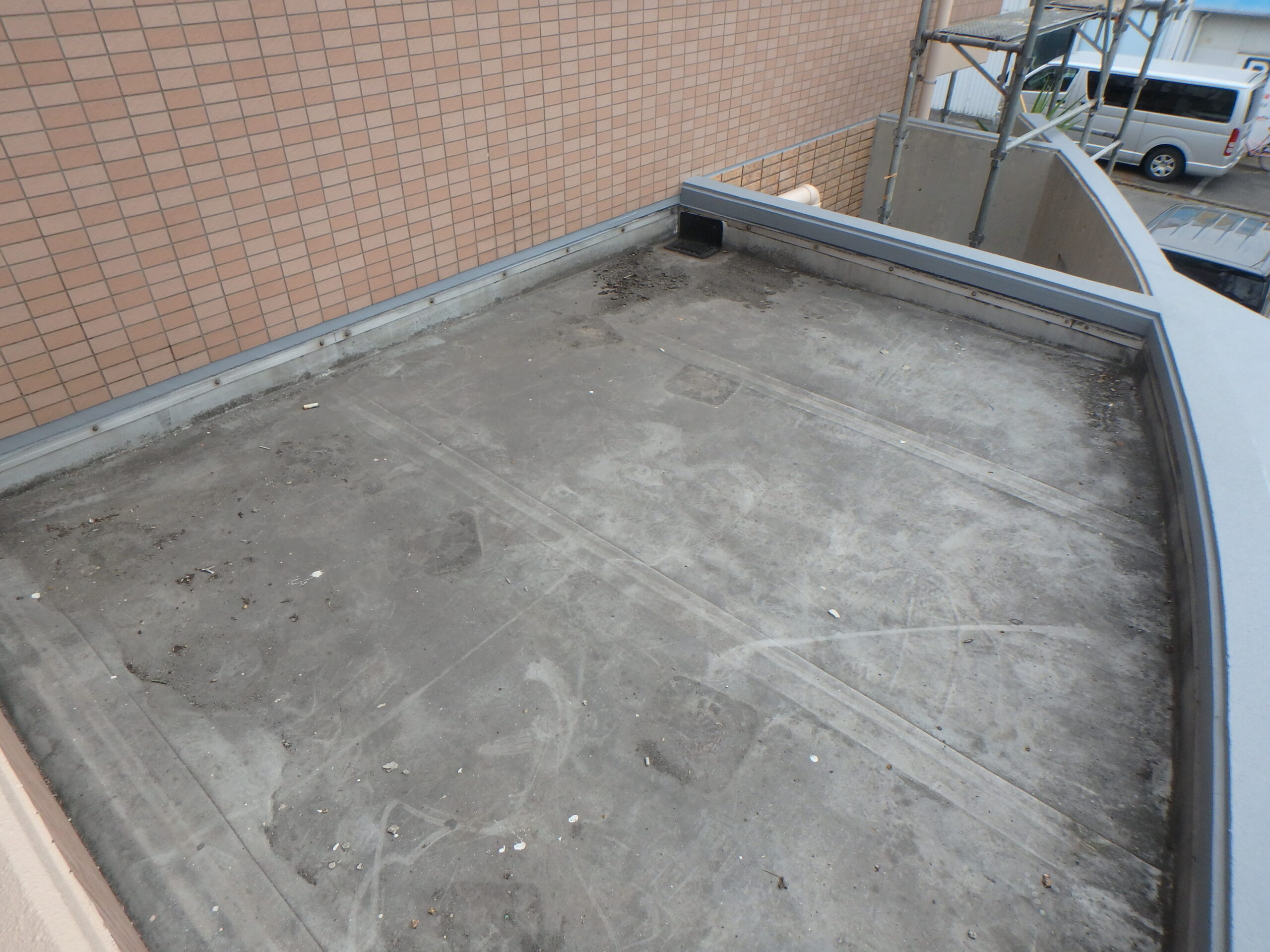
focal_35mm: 21
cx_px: 635
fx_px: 770
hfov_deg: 79.0
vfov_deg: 63.4
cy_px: 476
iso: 125
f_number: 3.5
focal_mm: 3.7
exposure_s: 1/100
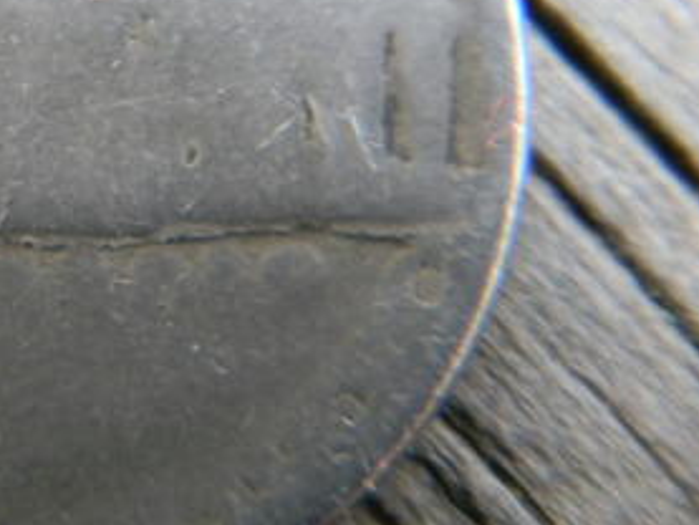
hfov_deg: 13.4
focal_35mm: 145
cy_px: 106
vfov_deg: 10.2
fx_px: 2929
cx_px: -38
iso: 400
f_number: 4.3
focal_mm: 12.2
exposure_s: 1/15.7
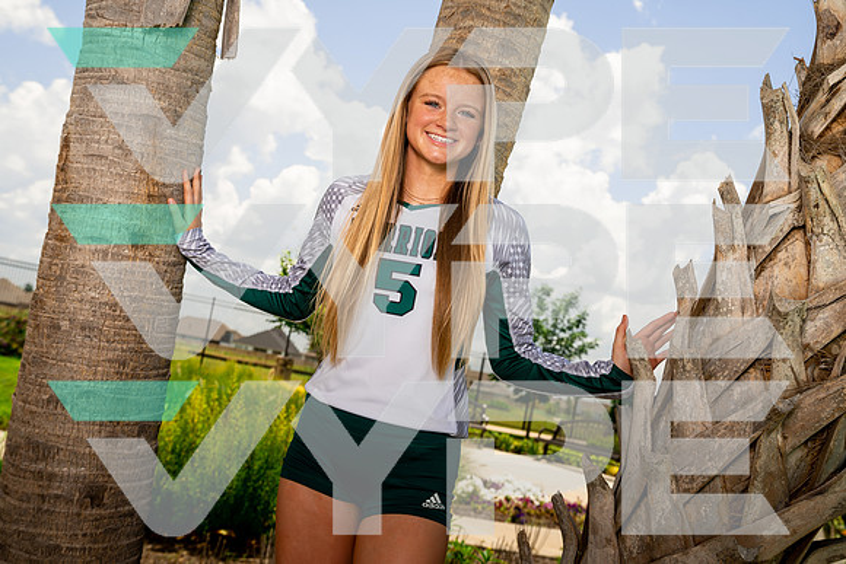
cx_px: 423
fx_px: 1058
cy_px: 282
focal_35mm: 45
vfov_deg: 29.9
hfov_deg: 43.6
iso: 100
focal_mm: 45
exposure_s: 1/320
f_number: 6.3
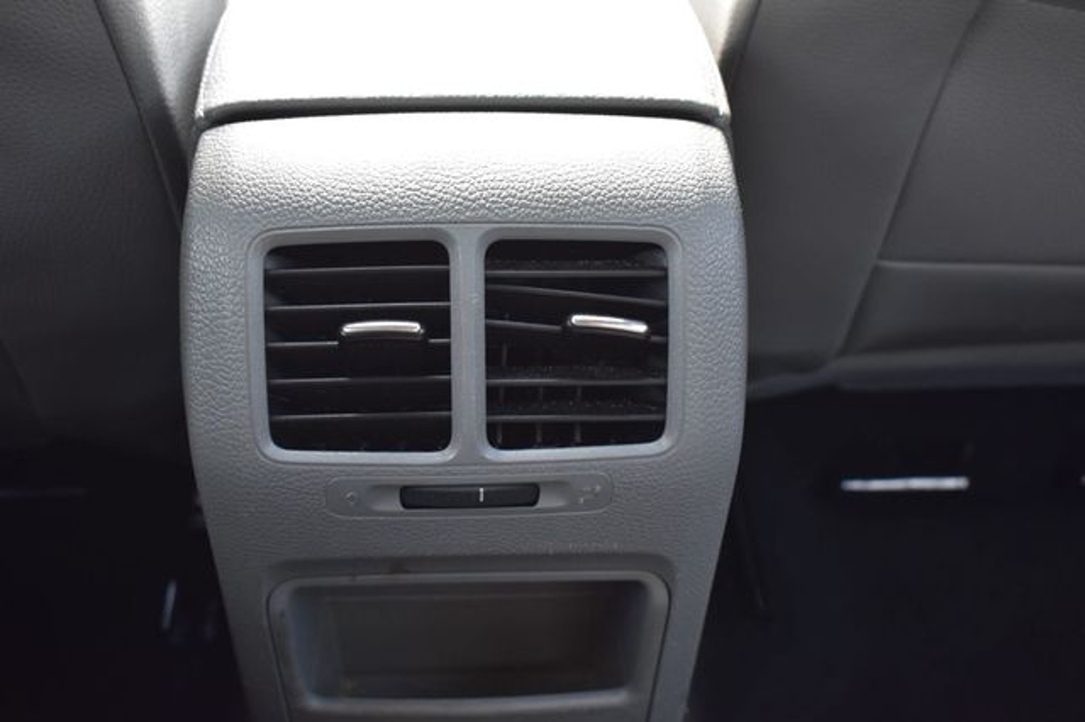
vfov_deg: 28.9
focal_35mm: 46
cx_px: 542
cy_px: 361
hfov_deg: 42.3
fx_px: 1401
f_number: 6.3
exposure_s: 1/15
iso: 450
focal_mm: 31
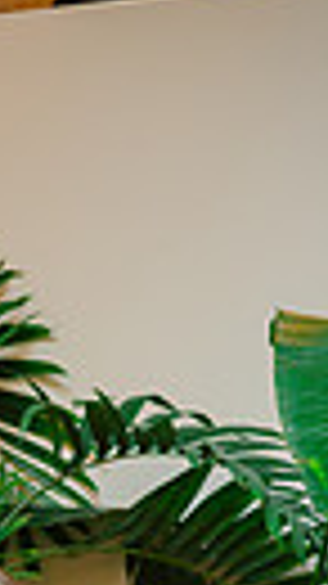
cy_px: 990
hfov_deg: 6.0
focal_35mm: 199
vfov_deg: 10.3
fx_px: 3081
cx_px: -211
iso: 1000
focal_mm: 54.7
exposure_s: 1/250
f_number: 2.8
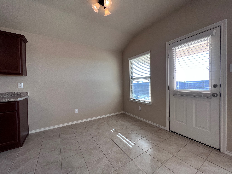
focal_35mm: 13
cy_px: 87
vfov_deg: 89.9
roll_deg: +1.2
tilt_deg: -1.3
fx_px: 87
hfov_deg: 106.2
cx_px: 116
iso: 64
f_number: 1.8
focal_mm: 1.57
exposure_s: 1/122
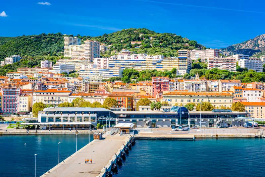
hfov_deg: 32.4
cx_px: 132
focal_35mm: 62
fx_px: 457
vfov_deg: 21.9
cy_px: 88
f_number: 6.3
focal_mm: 62
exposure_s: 1/125
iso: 140
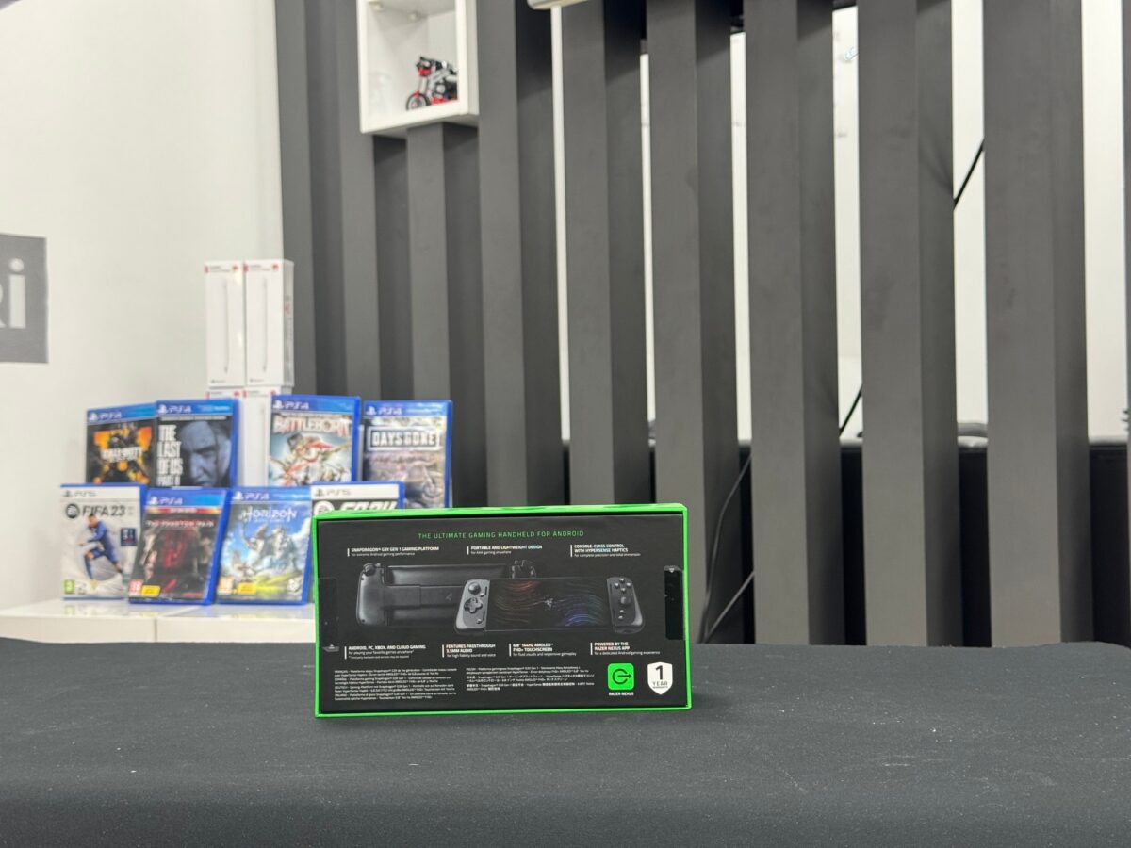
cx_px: 566
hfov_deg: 39.7
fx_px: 1568
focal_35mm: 48
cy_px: 424
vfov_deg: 30.3
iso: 200
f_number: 1.78
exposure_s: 1/50
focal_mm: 6.76
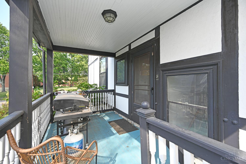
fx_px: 96
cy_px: 82
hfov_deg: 104.3
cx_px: 123
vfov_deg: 81.2
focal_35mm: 14
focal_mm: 14
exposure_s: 1/125
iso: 140
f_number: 5.6
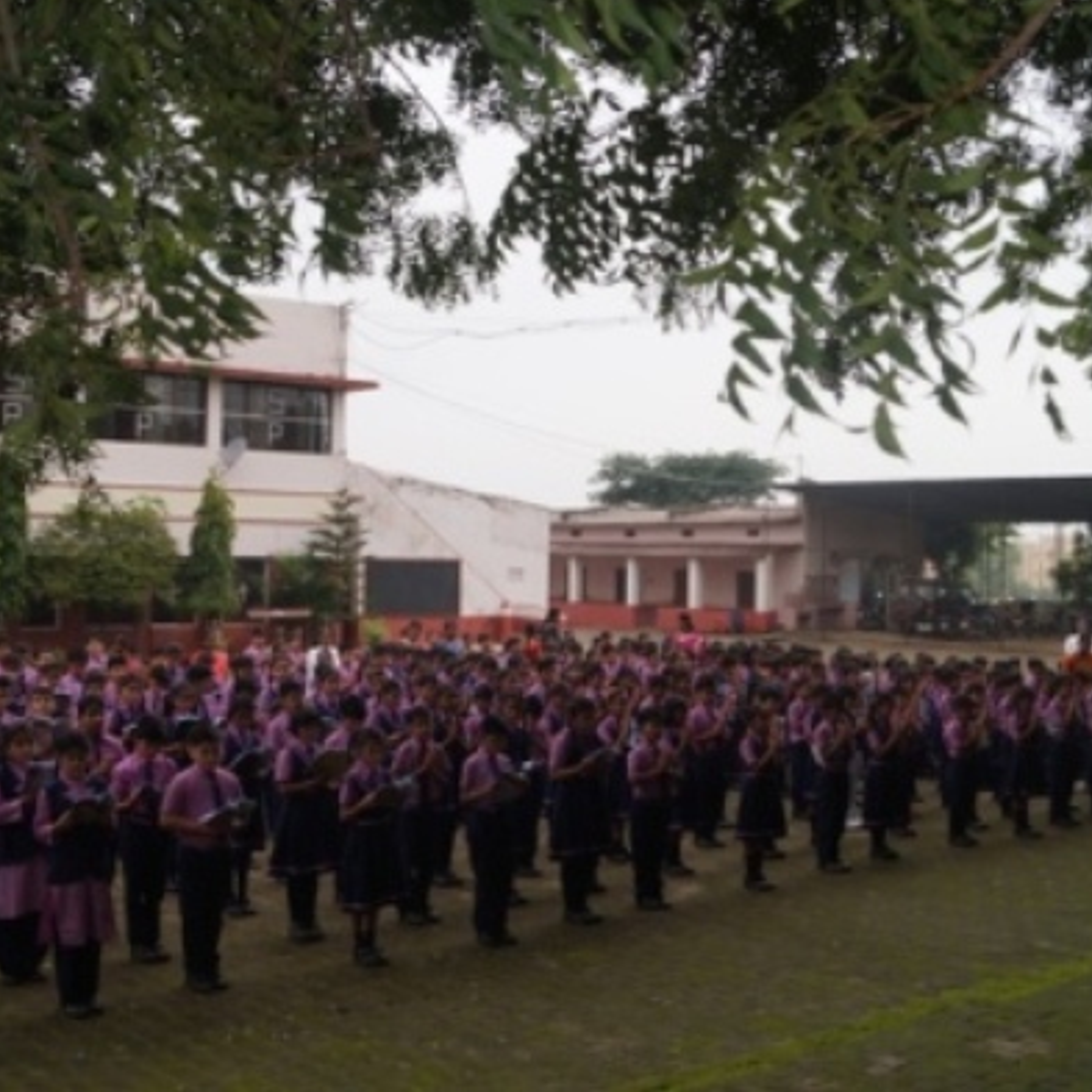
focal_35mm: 43
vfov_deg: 39.2
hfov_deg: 39.1
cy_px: 538
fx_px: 1535
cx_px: 471
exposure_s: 1/100
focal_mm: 22
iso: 100
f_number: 5.6
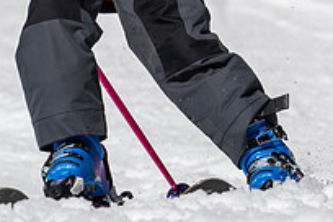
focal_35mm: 1958
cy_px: -55
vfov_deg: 0.7
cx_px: 33
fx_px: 18110
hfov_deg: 1.1
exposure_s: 1/2000
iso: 200
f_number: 8
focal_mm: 400
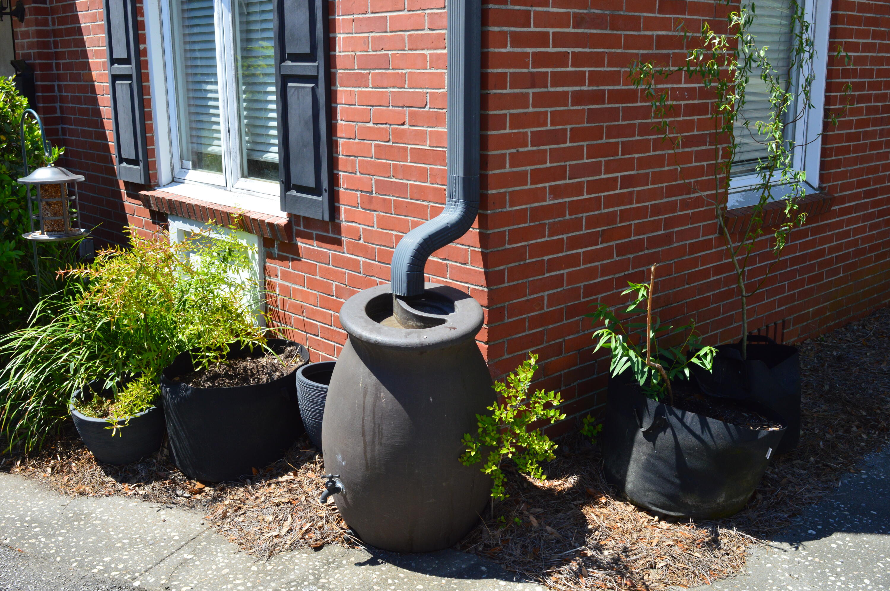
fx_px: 926
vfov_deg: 35.4
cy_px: 296
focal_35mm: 38
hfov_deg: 51.3
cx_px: 445
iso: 400
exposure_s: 1/400
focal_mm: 25
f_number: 11
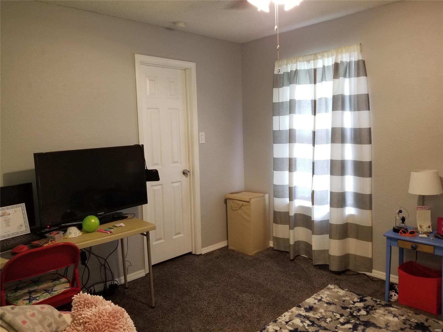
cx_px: 222
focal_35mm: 26
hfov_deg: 67.3
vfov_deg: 53.1
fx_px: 333
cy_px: 166
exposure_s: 1/30
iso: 160
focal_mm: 4.25
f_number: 1.7
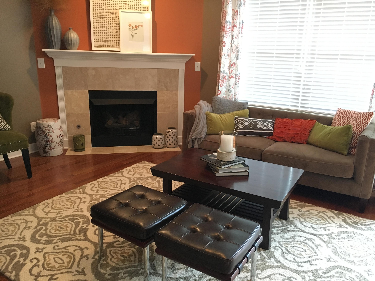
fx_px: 314
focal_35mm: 29
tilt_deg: -15.9
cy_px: 140
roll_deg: -1.2
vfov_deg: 48.2
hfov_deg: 61.7
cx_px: 188
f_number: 2.2
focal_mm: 4.15
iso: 160
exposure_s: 1/30
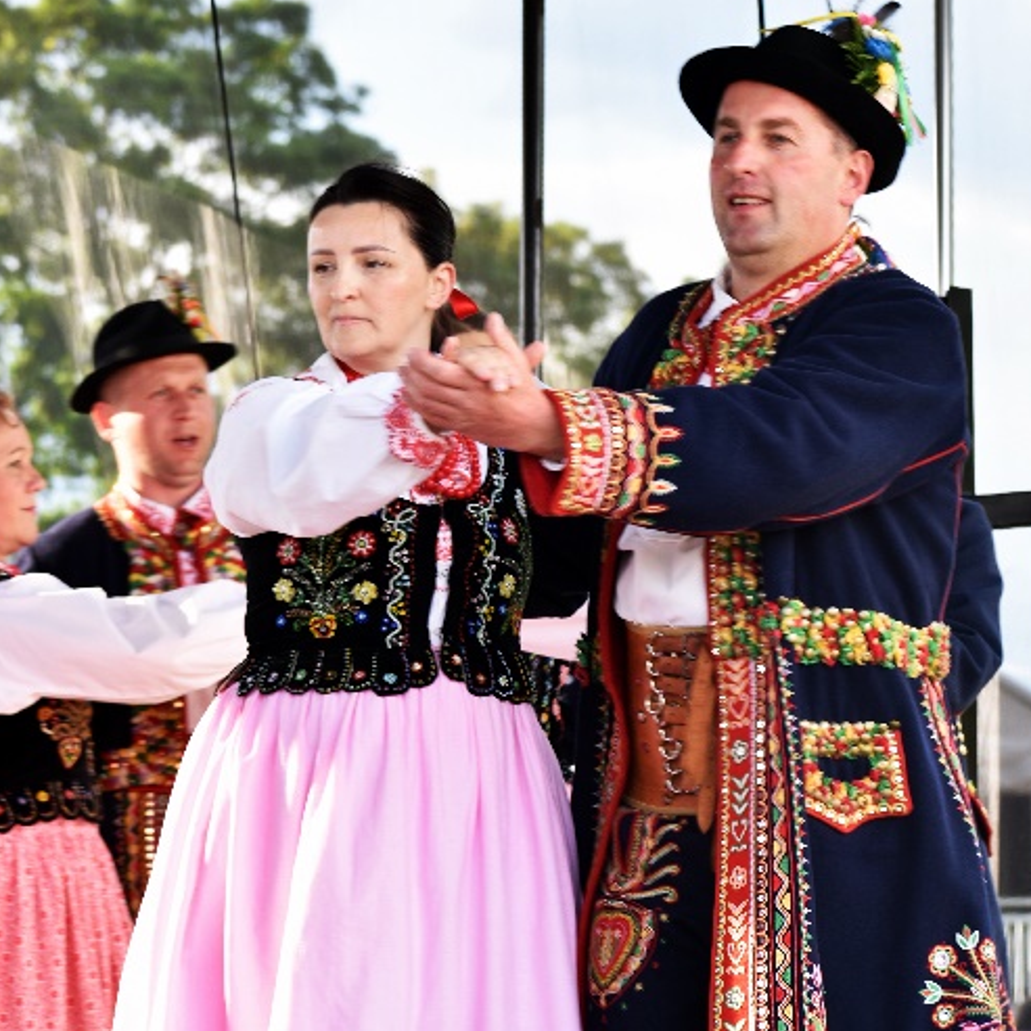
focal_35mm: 176
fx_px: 5920
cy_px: 468
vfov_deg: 10.0
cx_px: 549
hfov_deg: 10.0
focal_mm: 85
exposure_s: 1/50
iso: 100
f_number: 6.3
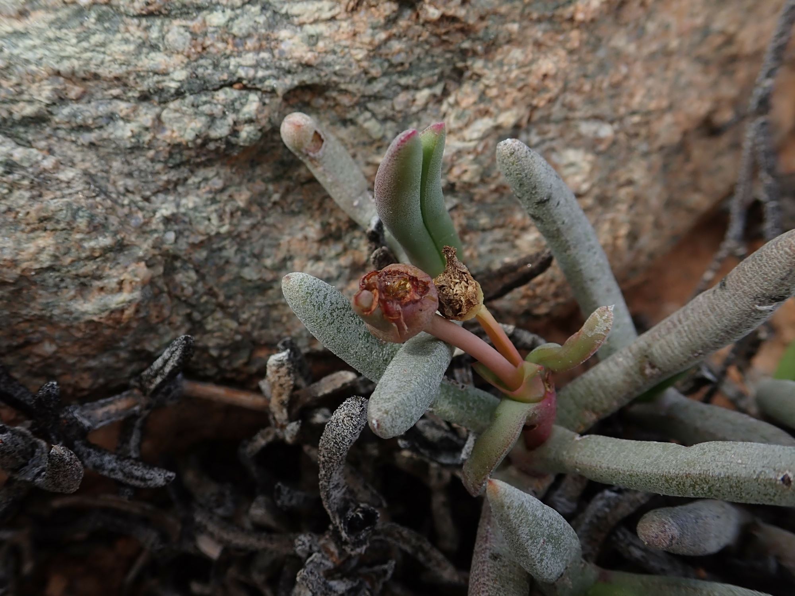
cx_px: 398
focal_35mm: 30
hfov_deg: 60.0
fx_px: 689
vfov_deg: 46.8
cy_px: 298
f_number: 3.2
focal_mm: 5.5
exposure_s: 1/400
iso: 100
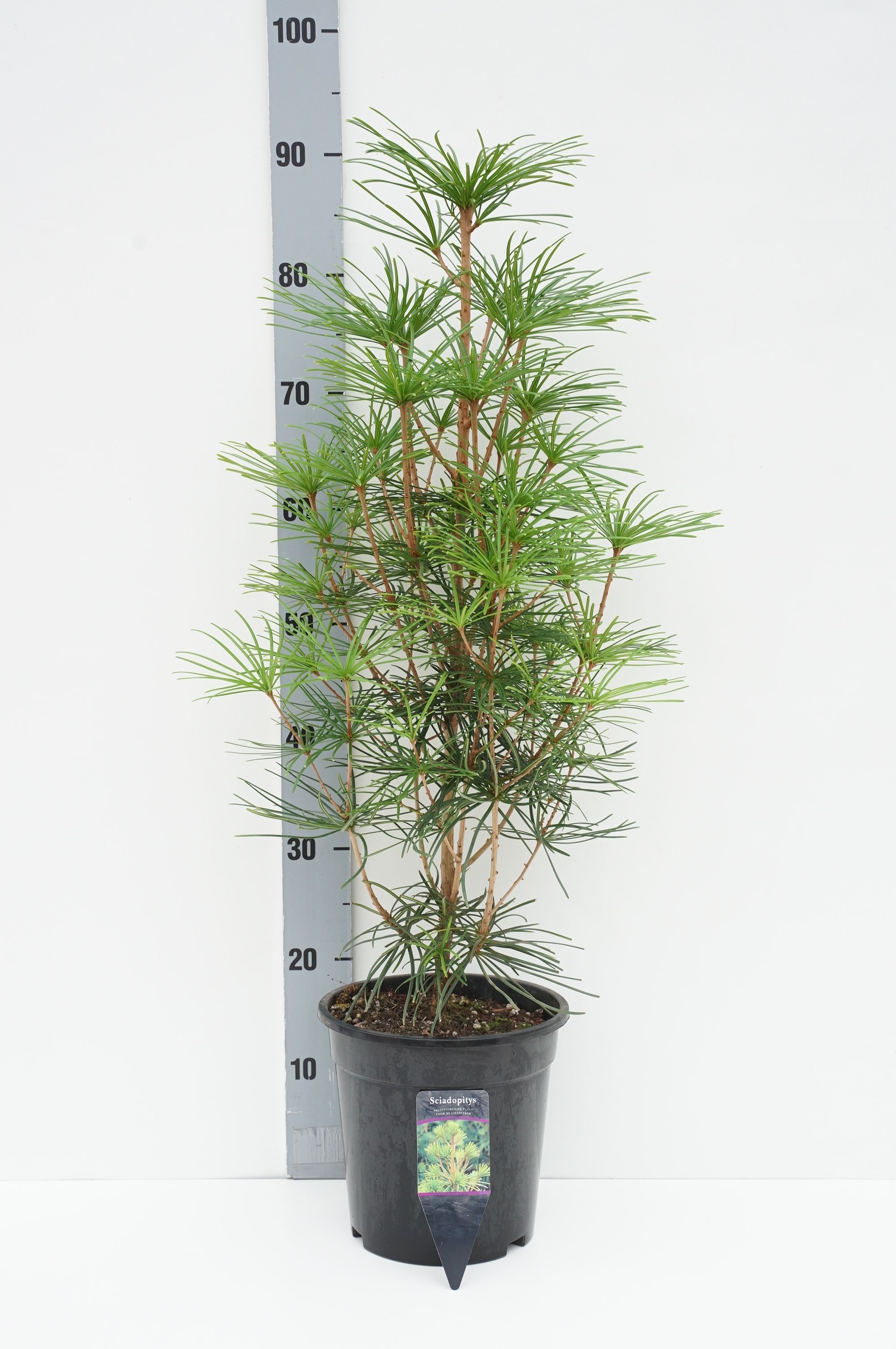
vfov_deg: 37.5
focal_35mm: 53
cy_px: 674
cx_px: 448
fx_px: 1982
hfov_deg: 25.5
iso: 1000
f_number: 9
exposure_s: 1/125
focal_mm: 53
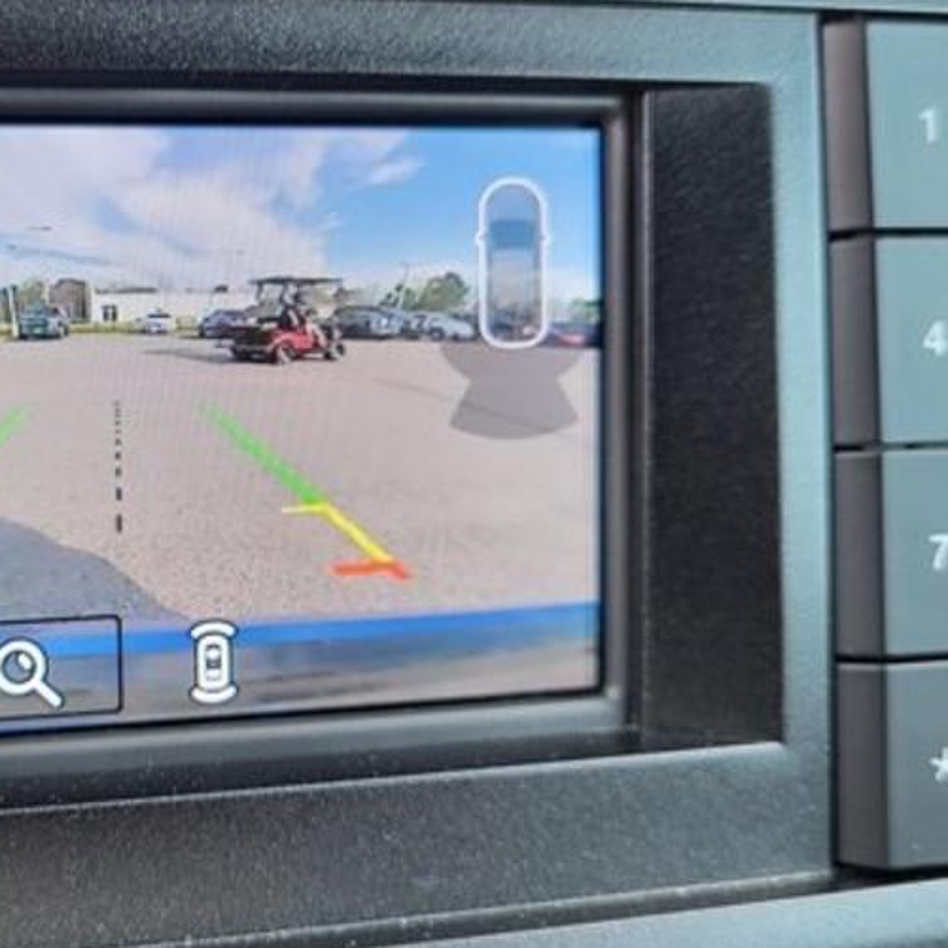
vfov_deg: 36.1
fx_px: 1456
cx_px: 161
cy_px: 454
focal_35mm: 47
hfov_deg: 34.7
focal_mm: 5.4
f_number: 1.8
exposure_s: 1/120
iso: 125
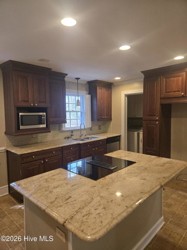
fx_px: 166
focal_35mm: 23
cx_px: 94
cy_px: 125
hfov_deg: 58.9
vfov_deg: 73.9
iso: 200
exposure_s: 1/120
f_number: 1.8
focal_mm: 5.4
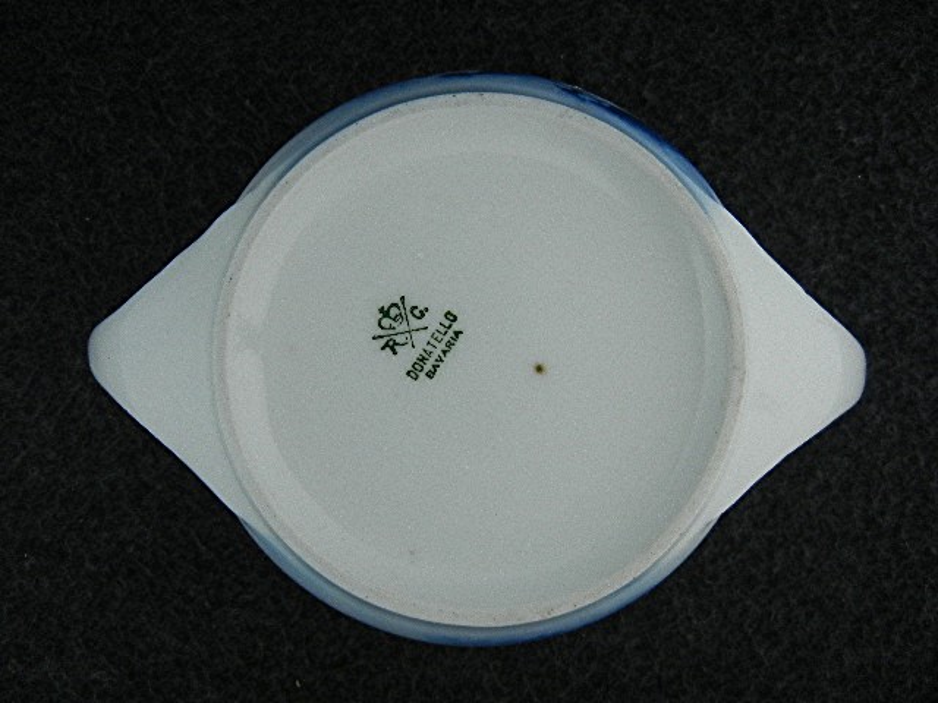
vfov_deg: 41.8
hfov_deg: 54.0
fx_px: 921
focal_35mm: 34
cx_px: 469
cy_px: 352
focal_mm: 6.2
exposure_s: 1/43
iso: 400
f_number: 3.6
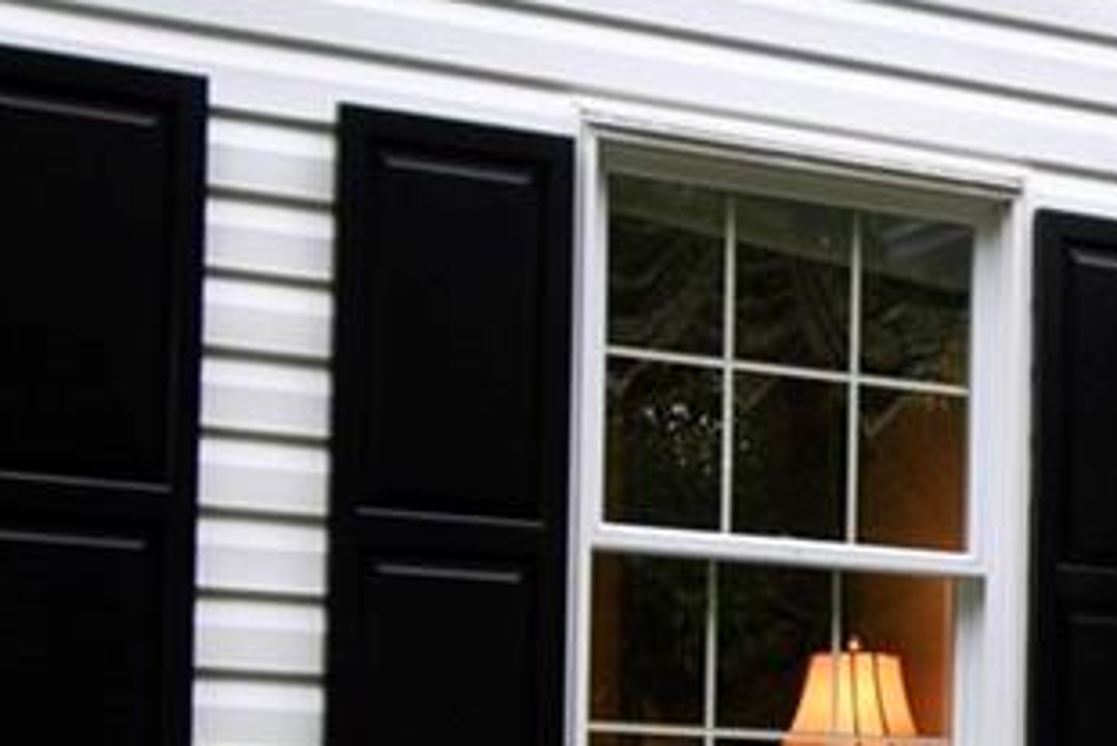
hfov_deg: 16.5
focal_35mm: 119
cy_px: 836
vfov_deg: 11.4
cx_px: 1344
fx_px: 3694
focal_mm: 24
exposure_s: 1/80
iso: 200
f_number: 4.5
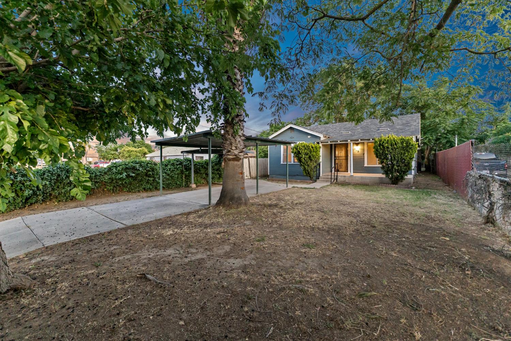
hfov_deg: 104.3
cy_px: 170
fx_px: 199
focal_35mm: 14
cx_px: 256
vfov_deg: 81.2
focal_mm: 14
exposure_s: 1/160
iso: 4000
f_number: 2.8
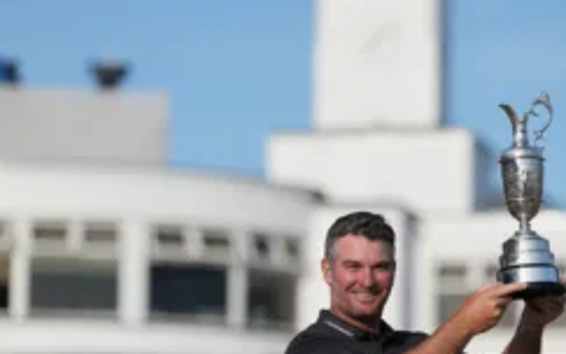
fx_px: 3379
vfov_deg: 6.0
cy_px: 272
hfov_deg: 9.6
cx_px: 338
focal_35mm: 219
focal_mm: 116
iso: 125
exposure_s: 1/5000
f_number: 2
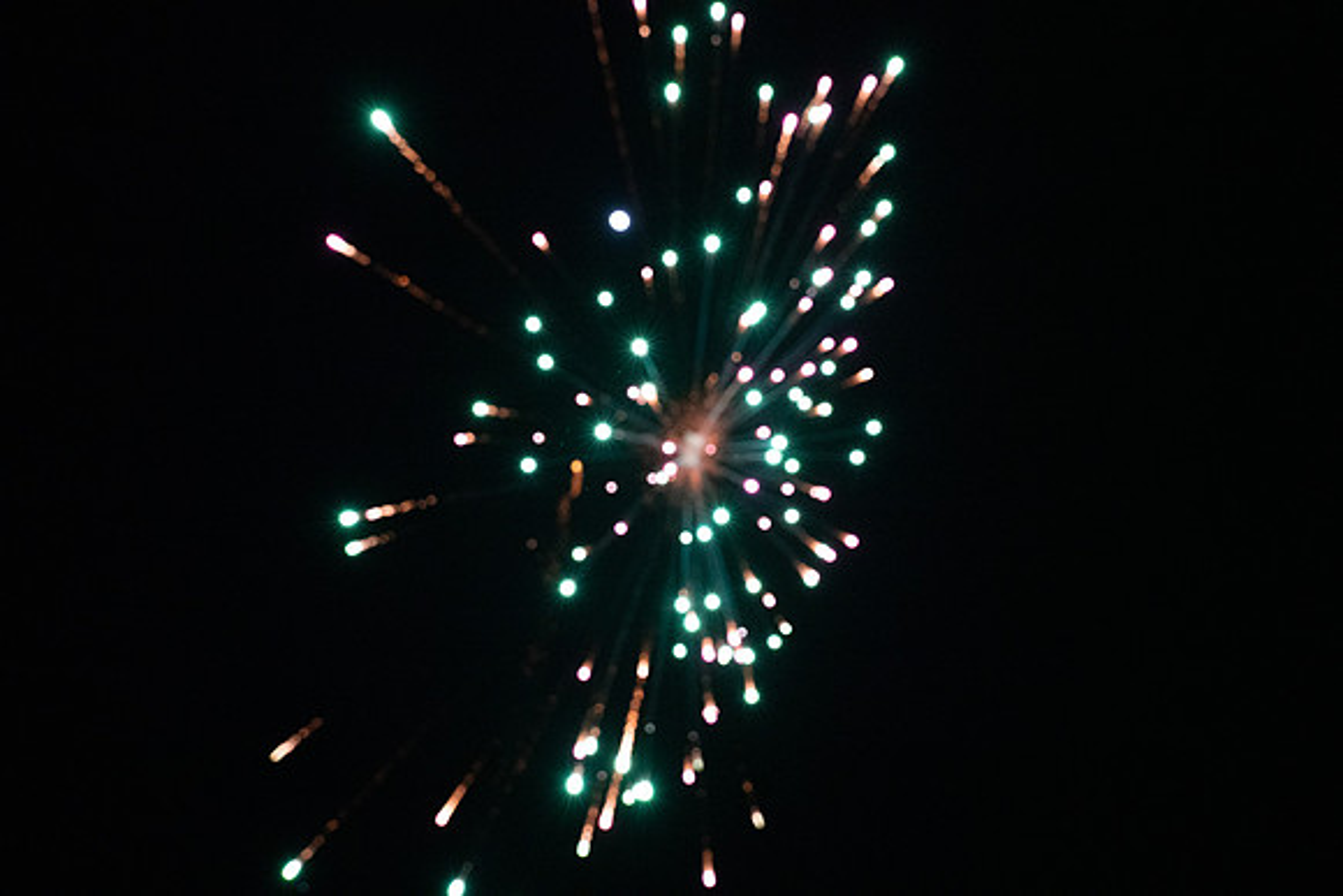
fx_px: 896
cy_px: 448
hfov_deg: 73.7
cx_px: 672
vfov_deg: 53.2
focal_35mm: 24
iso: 12800
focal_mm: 24
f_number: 4
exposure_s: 1/125
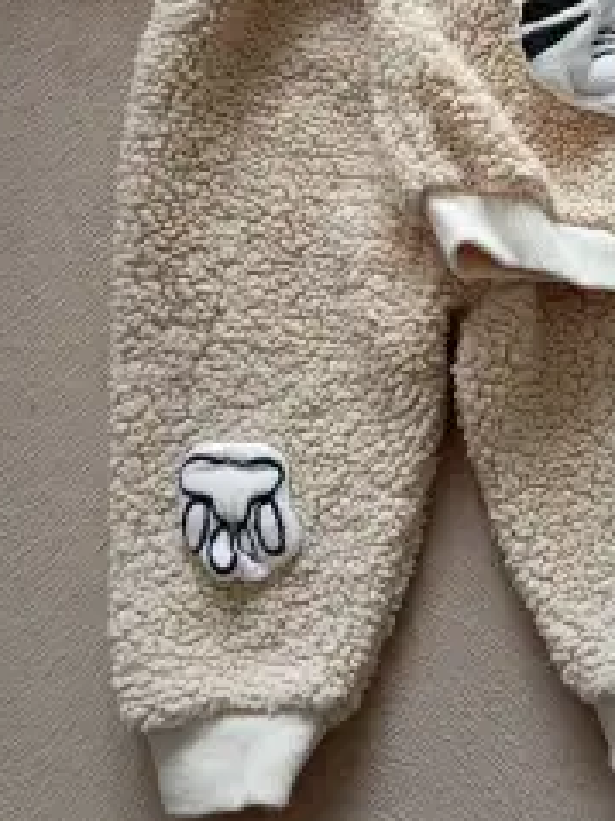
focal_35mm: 47
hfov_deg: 29.6
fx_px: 1114
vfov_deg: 39.2
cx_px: 548
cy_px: 189
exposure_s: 1/25
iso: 241
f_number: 1.8
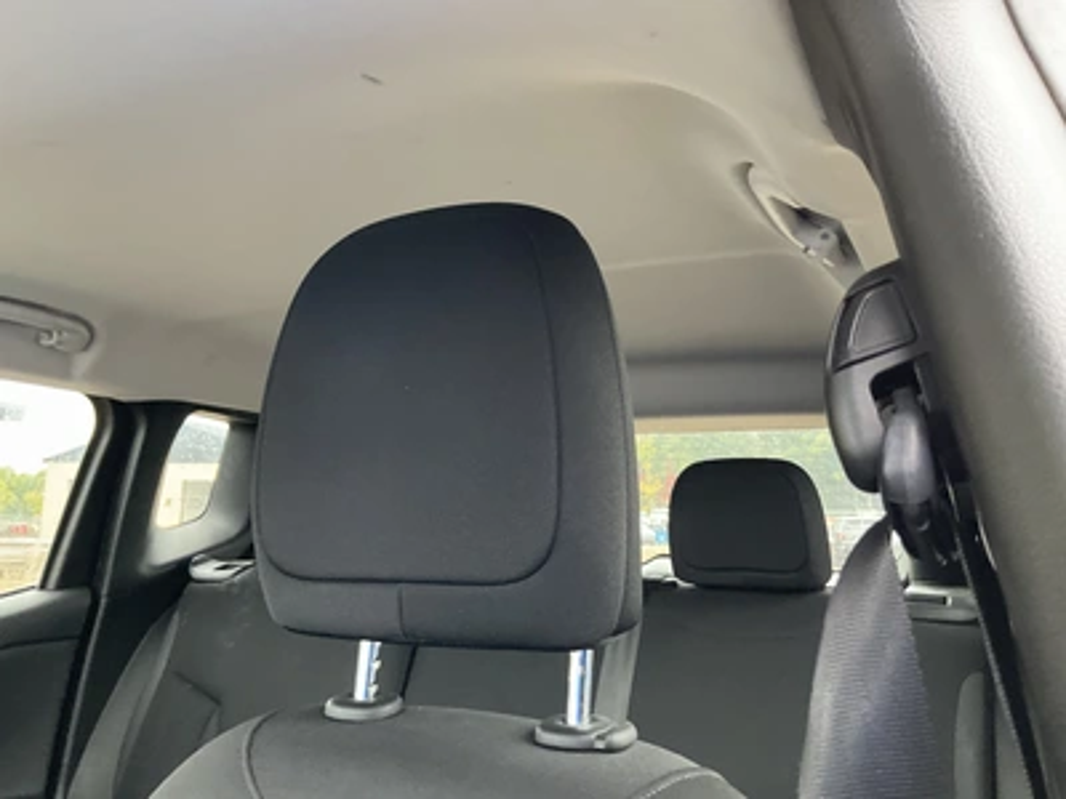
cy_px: 400
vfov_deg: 48.2
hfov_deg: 61.7
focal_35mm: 29
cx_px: 533
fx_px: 893
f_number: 1.8
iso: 320
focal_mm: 3
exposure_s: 1/47
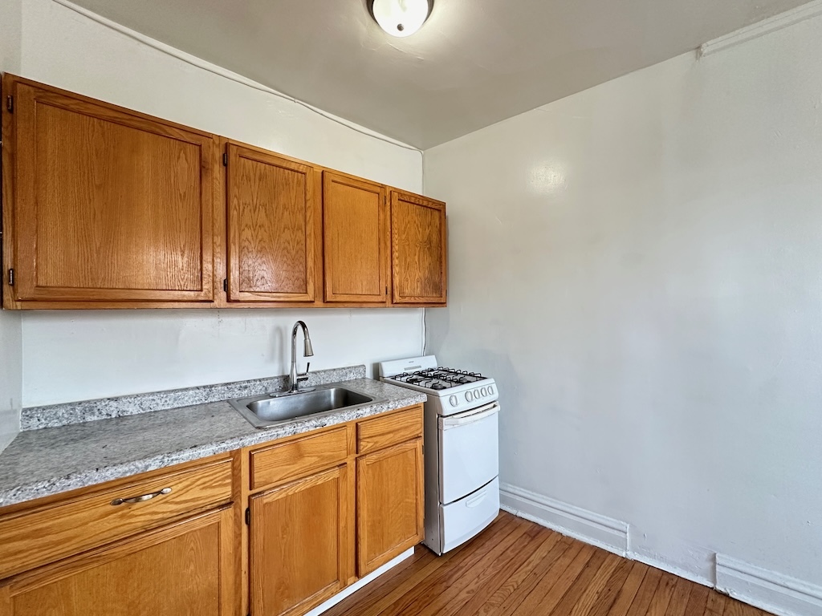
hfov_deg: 102.1
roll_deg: +1.2
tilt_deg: +0.2
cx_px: 411
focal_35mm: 14
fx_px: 332
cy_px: 308
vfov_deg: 85.7
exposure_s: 1/120
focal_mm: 2.22
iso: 320
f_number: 2.2
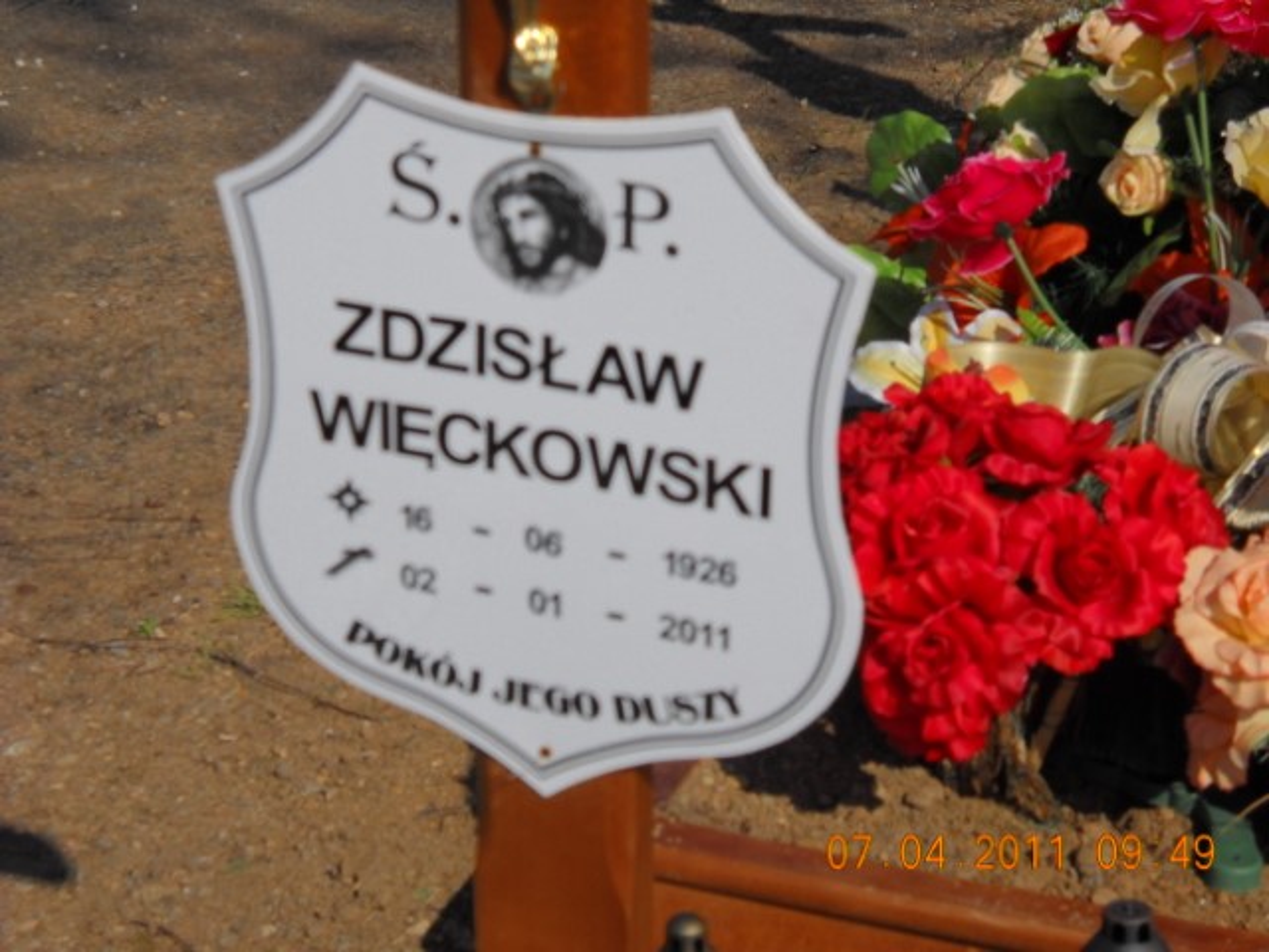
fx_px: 3849
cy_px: 476
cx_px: 634
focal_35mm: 105
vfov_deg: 14.1
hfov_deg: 18.7
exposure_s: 1/337
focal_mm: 17.48
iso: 64
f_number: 9.4
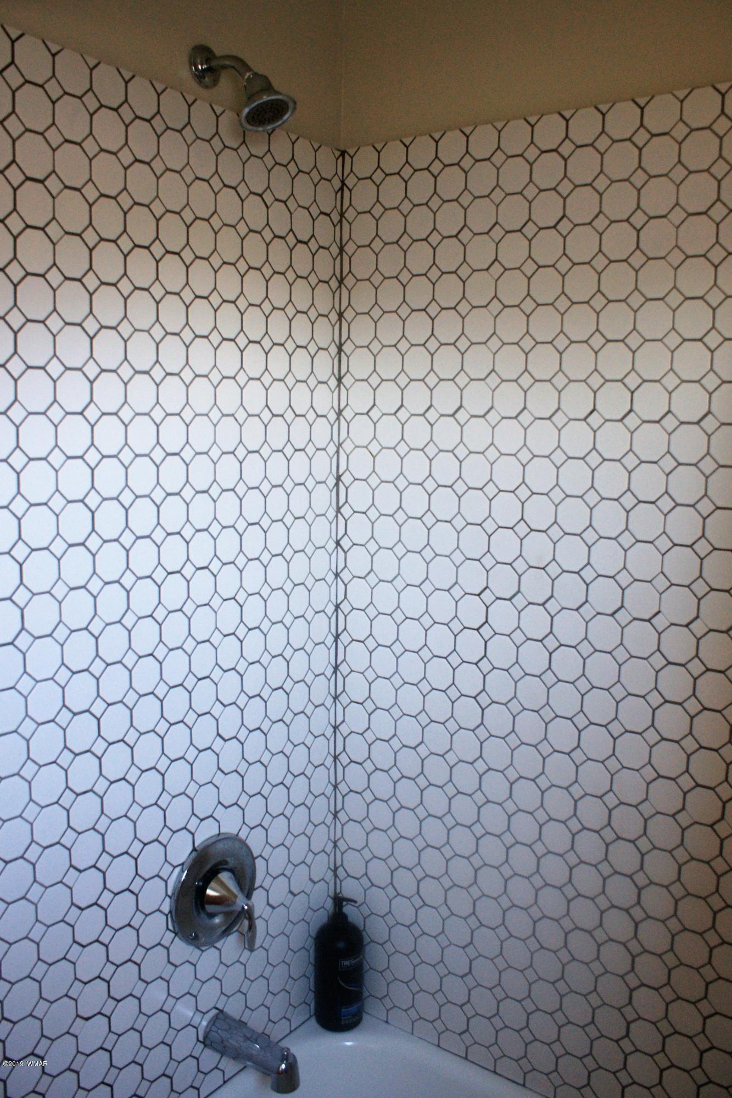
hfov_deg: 47.9
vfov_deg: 67.4
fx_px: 823
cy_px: 549
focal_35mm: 27
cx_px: 366
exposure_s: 1/20
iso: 800
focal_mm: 18
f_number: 3.5
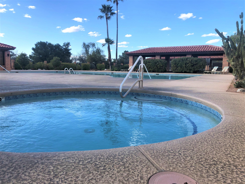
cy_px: 92
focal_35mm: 28
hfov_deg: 63.4
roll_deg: -0.4
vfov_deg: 49.7
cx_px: 122
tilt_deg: -5.7
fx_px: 198
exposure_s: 1/1185
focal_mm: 4
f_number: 1.8
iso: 20
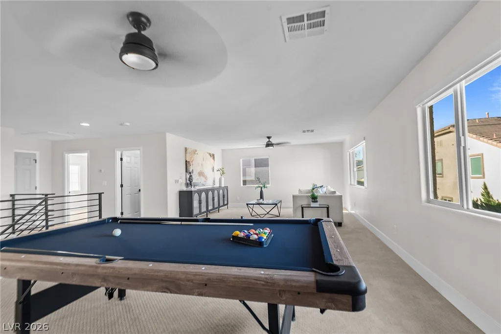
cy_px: 167
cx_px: 250
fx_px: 223
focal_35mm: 16
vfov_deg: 73.8
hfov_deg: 96.7
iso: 100
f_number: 8
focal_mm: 16
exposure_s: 1/2.5
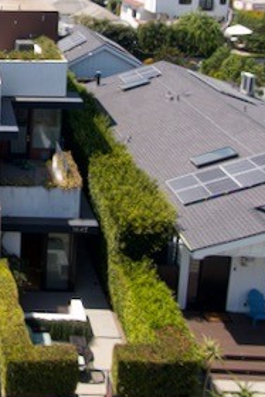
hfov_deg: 21.7
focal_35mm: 57
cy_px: 68
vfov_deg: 33.8
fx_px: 629
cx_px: -69
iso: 110
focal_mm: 4.39
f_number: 2.8
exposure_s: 1/1292
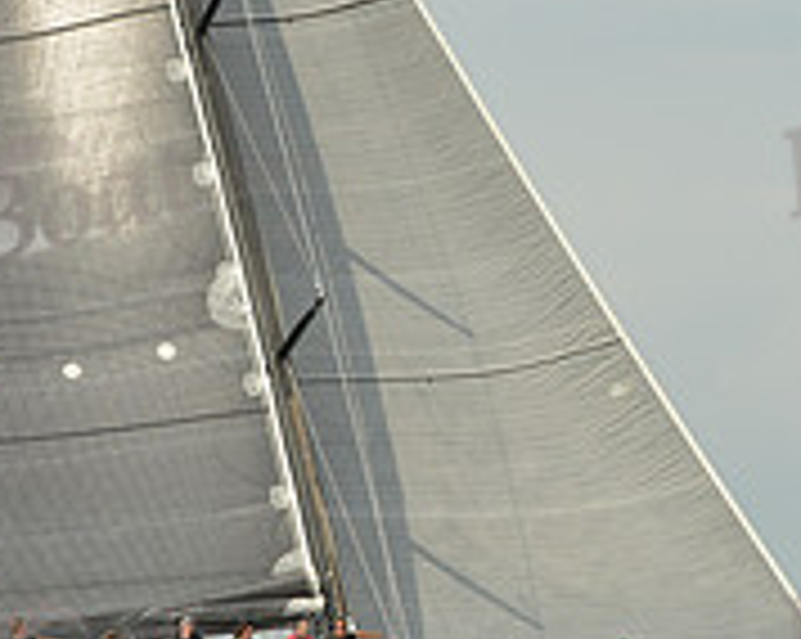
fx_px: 5068
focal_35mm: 214
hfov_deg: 9.0
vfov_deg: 7.2
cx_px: 554
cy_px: 398
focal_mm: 70
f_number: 7.1
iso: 320
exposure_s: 1/1250
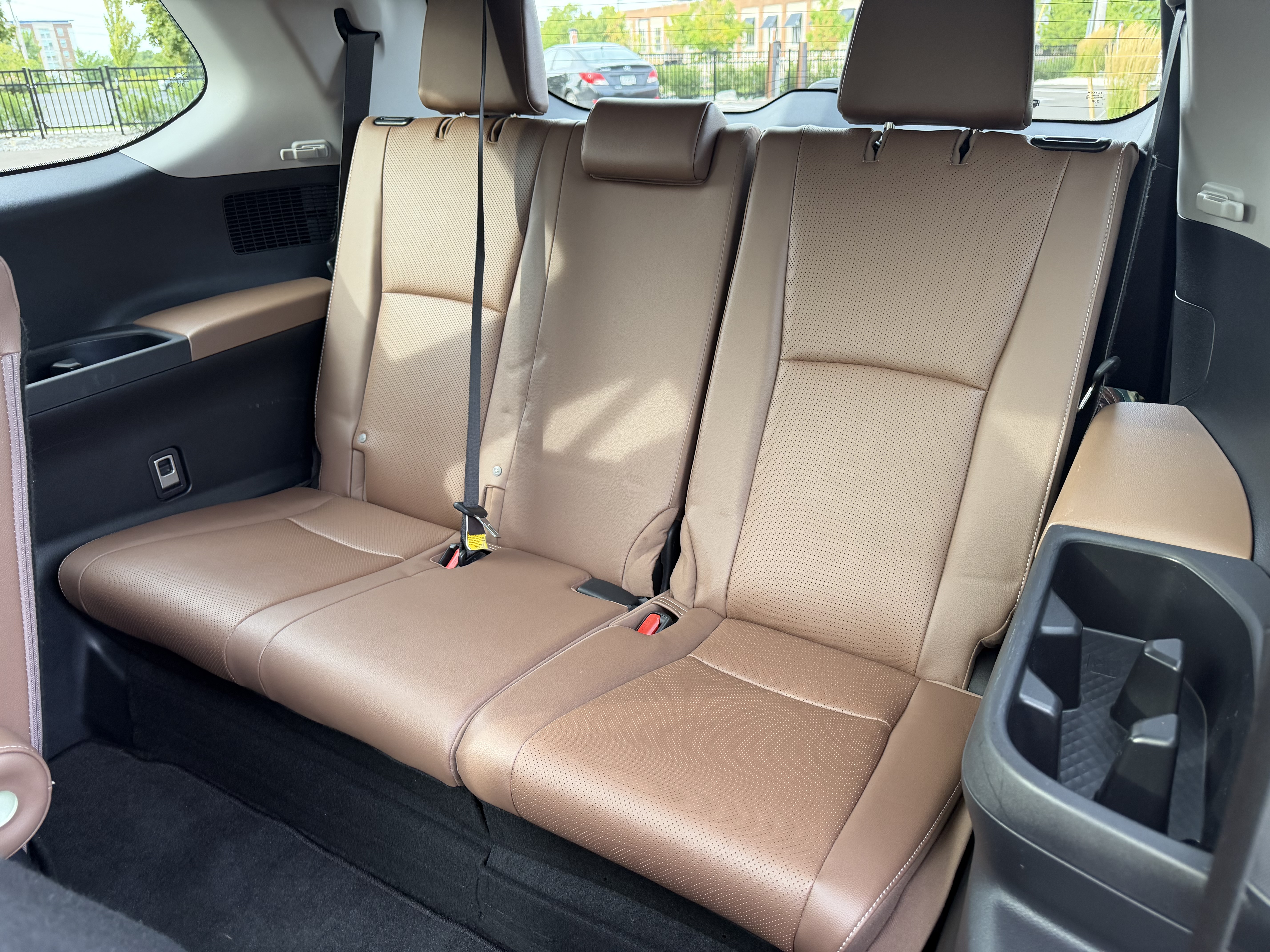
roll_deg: +3.2
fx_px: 881
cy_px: 476
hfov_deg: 71.6
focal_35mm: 24
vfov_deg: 56.8
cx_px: 635
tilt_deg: -25.0
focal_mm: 6.76
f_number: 1.78
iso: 200
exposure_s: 1/109
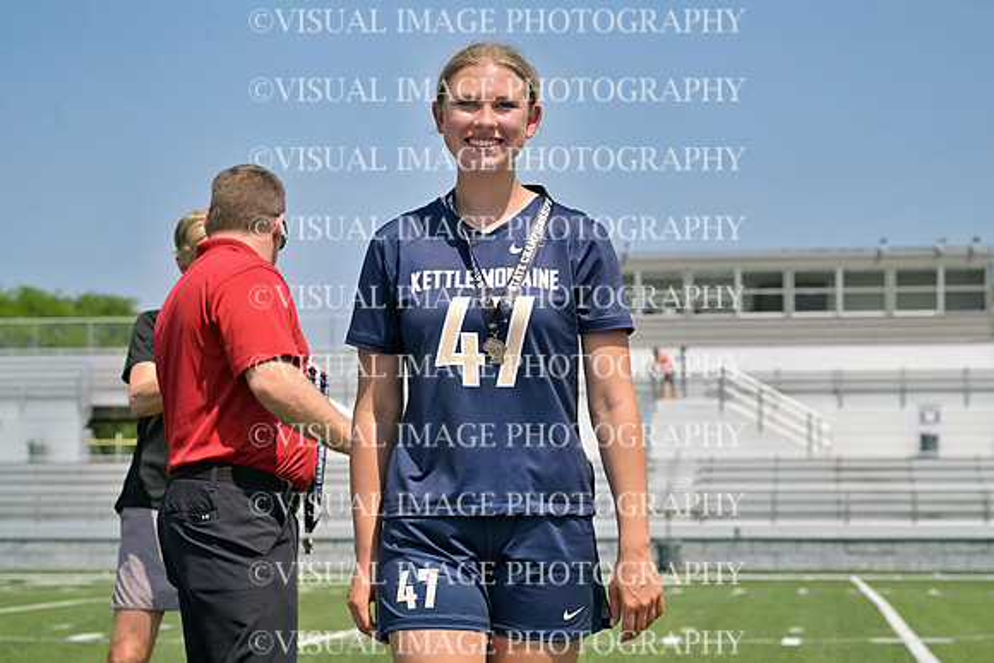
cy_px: 332
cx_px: 497
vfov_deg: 16.3
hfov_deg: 24.2
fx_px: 2320
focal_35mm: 84
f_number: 6.3
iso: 125
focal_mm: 84
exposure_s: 1/640
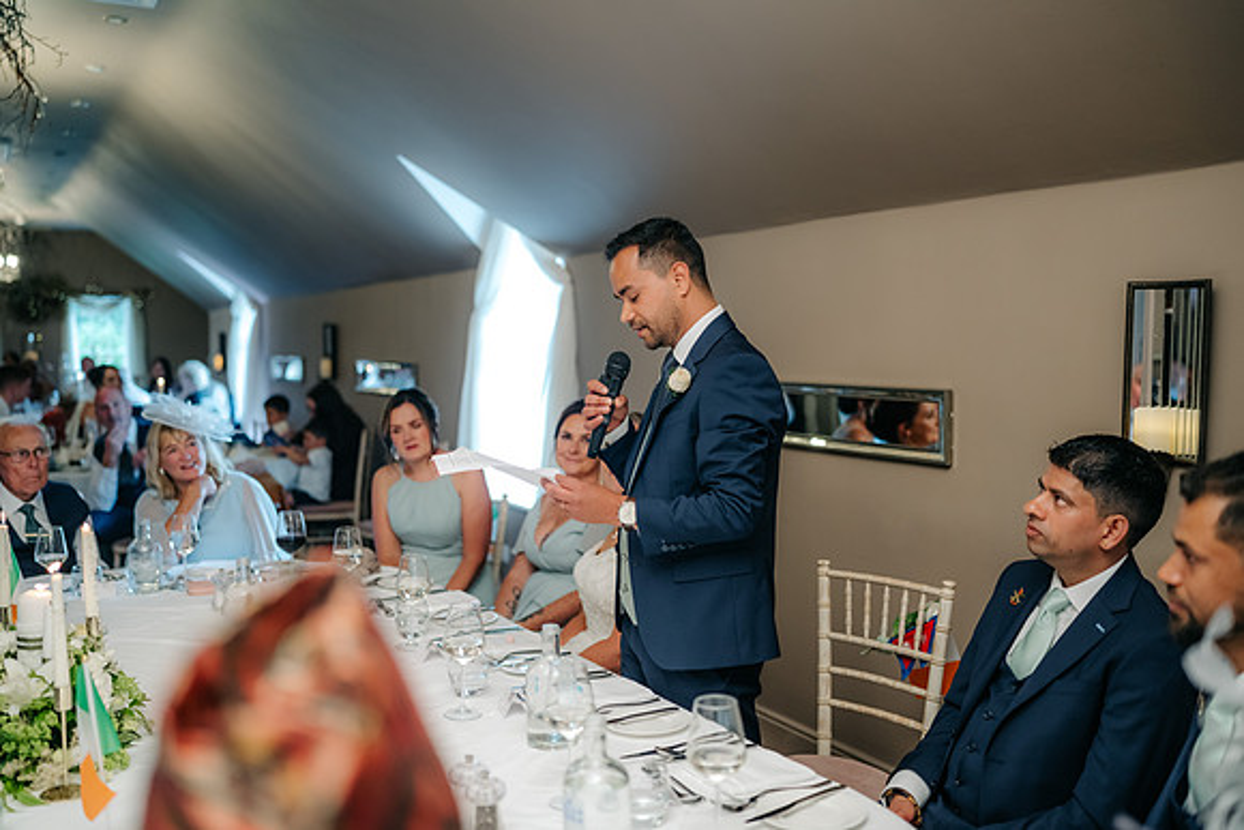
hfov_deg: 54.4
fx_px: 1210
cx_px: 622
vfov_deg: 37.9
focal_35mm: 35
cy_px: 415
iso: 800
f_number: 1.6
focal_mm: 35
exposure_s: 1/200
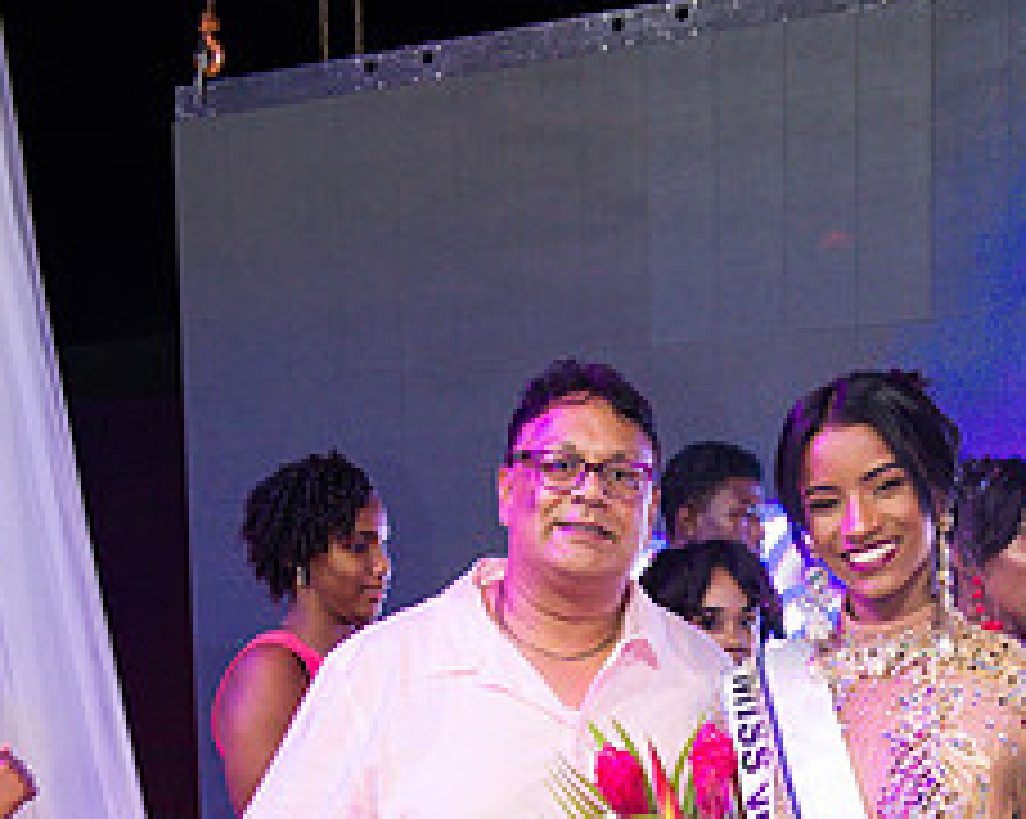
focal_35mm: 63
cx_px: 644
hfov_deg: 29.9
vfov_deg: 22.8
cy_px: 891
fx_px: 1911
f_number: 5
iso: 4000
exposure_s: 1/160
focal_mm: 34
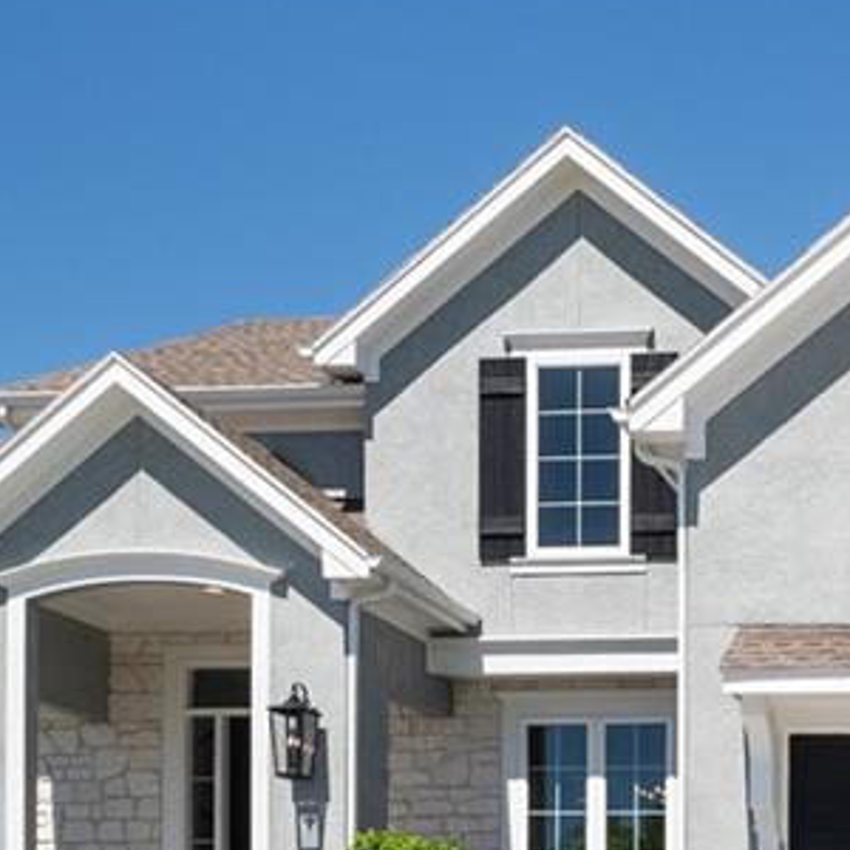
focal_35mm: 58
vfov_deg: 28.2
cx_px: 992
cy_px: 793
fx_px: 1611
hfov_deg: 26.6
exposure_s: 1/1000
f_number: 8
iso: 400
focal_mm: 10
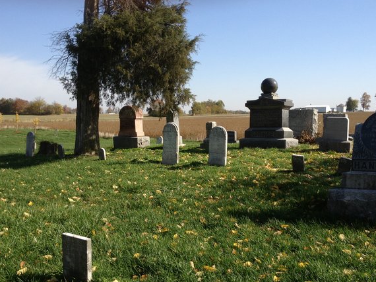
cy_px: 152
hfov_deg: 43.8
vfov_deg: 33.6
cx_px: 204
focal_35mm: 43
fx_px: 467
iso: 50
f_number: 2.4
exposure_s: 1/1284
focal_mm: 4.28
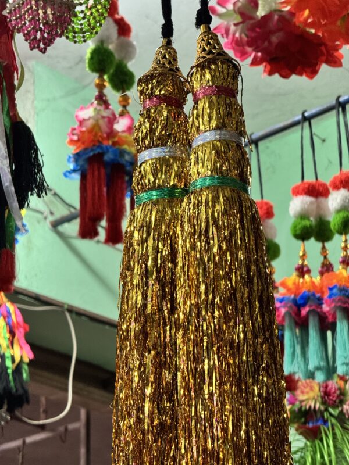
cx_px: 174
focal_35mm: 120
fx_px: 1613
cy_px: 232
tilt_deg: +24.5
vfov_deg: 16.4
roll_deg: +1.9
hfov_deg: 12.3
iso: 250
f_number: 2.8
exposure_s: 1/50
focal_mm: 15.66
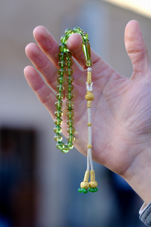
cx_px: 76
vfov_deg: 24.2
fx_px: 528
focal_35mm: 84
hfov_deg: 16.3
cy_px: 114
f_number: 2.2
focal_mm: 56
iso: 160
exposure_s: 1/500
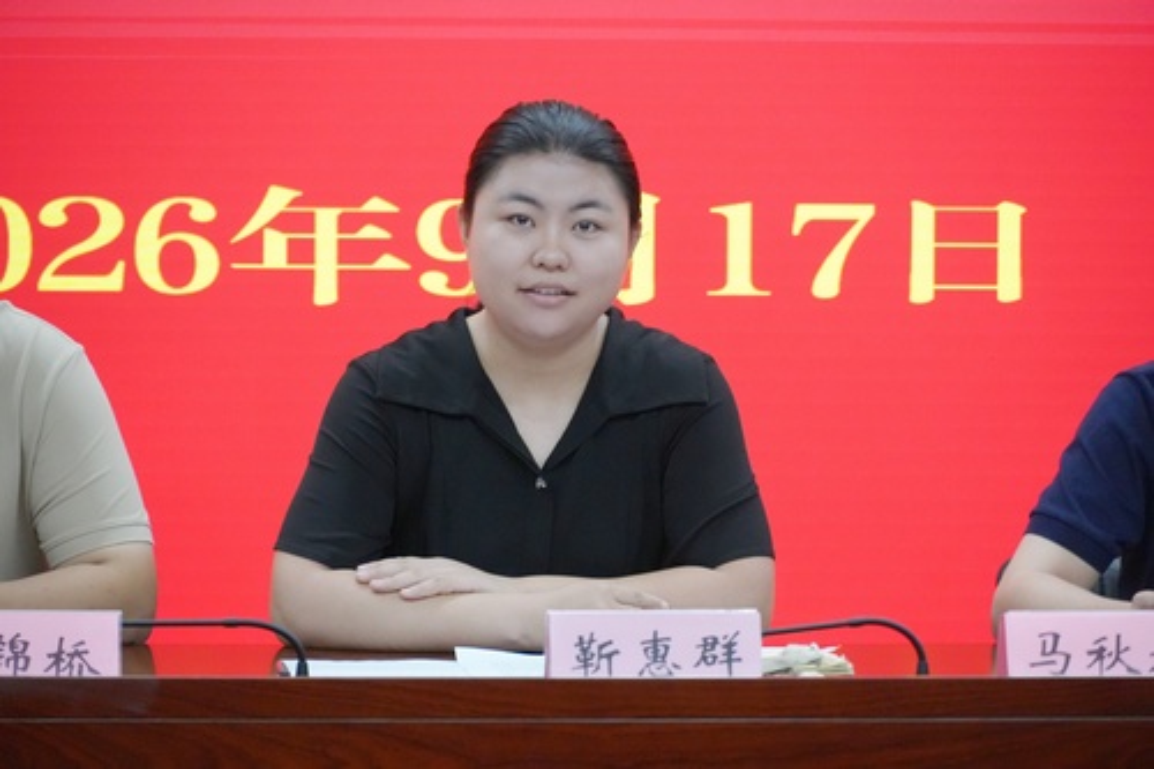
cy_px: 384
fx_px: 6296
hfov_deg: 10.5
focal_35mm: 196
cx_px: 577
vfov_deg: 7.0
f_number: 5.6
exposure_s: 1/250
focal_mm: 131
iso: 4000
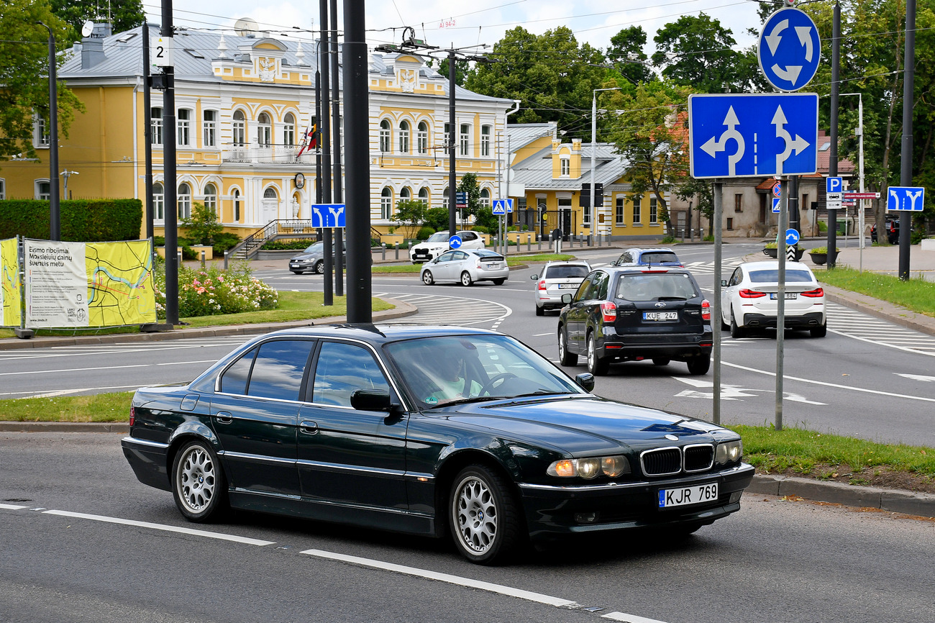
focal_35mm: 57
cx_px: 468
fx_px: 1480
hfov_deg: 35.1
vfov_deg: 23.8
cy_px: 312
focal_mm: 38
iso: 200
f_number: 6.3
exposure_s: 1/500
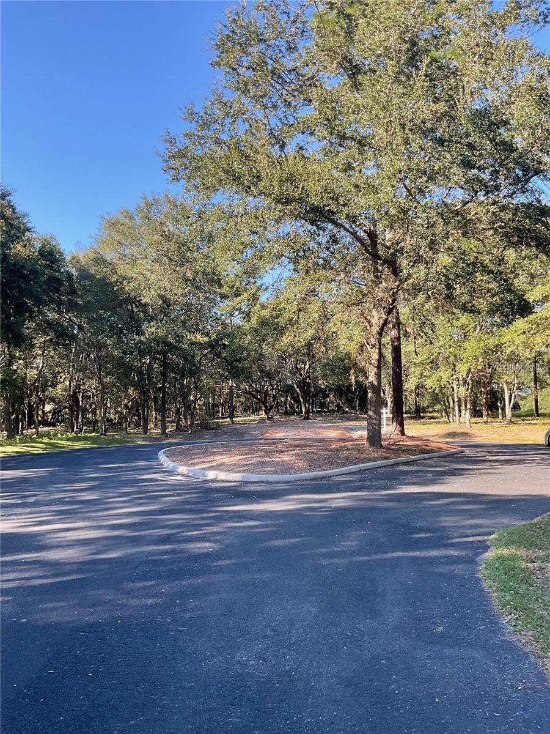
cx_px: 275
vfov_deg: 61.7
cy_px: 367
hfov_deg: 48.2
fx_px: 614
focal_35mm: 29
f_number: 1.8
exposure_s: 1/305
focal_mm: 3
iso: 16
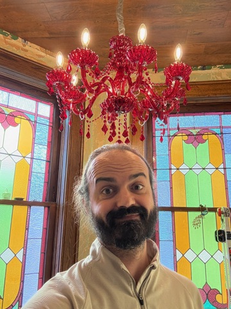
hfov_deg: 46.8
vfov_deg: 60.0
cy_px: 154
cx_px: 116
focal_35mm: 30
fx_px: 267
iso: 160
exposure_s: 1/120
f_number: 1.9
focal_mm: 2.69
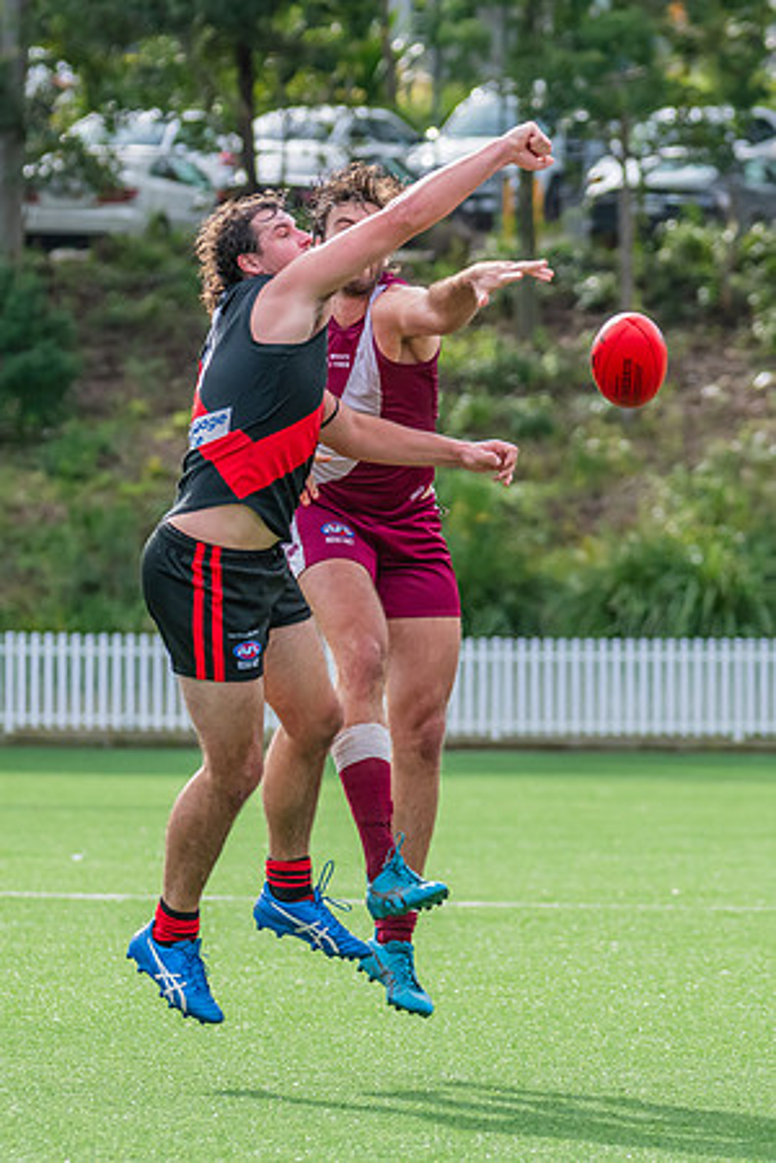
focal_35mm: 366
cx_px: 382
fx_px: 11828
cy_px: 439
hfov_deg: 3.8
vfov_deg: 5.6
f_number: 6.3
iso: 800
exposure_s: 1/1250
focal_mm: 195
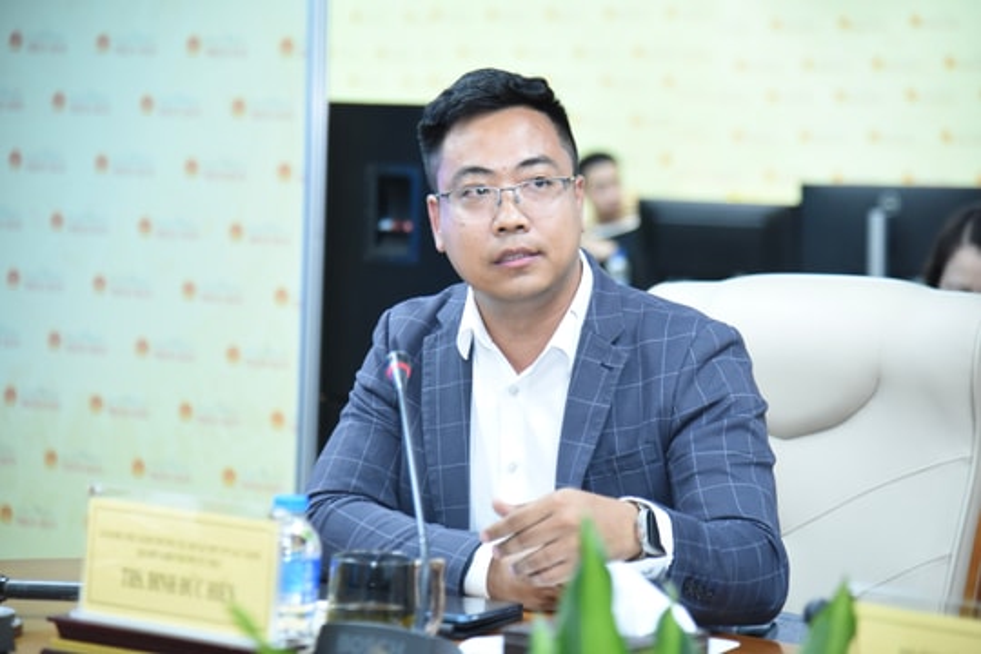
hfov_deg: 19.5
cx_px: 490
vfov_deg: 13.0
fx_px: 2861
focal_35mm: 105
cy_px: 327
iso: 3200
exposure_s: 1/250
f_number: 4
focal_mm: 105
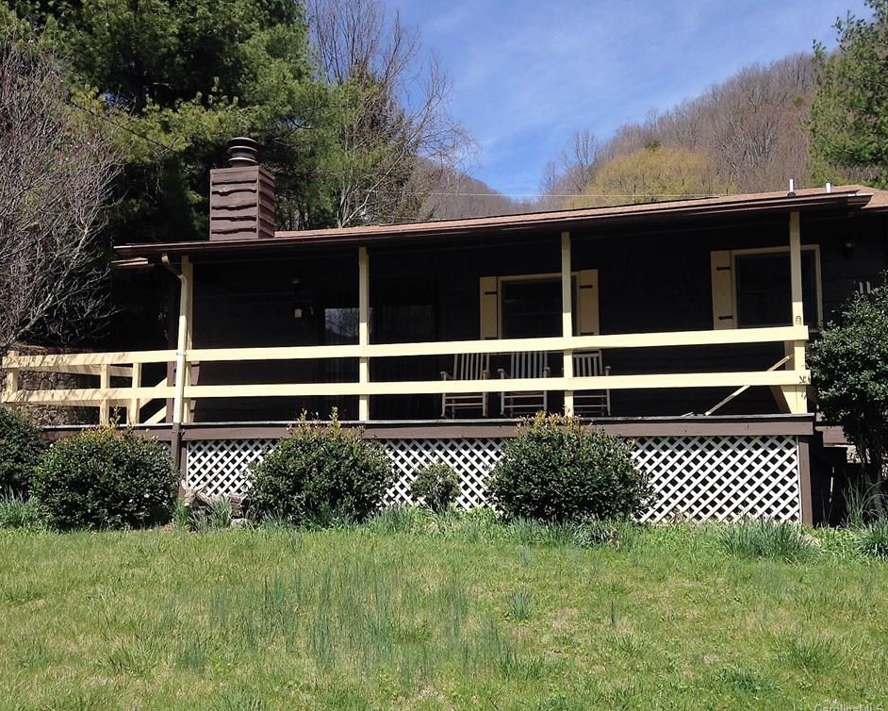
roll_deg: +1.2
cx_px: 439
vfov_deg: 42.2
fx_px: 920
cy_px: 356
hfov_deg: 51.5
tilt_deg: +3.6
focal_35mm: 35
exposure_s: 1/1391
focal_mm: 4.12
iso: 50
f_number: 2.4
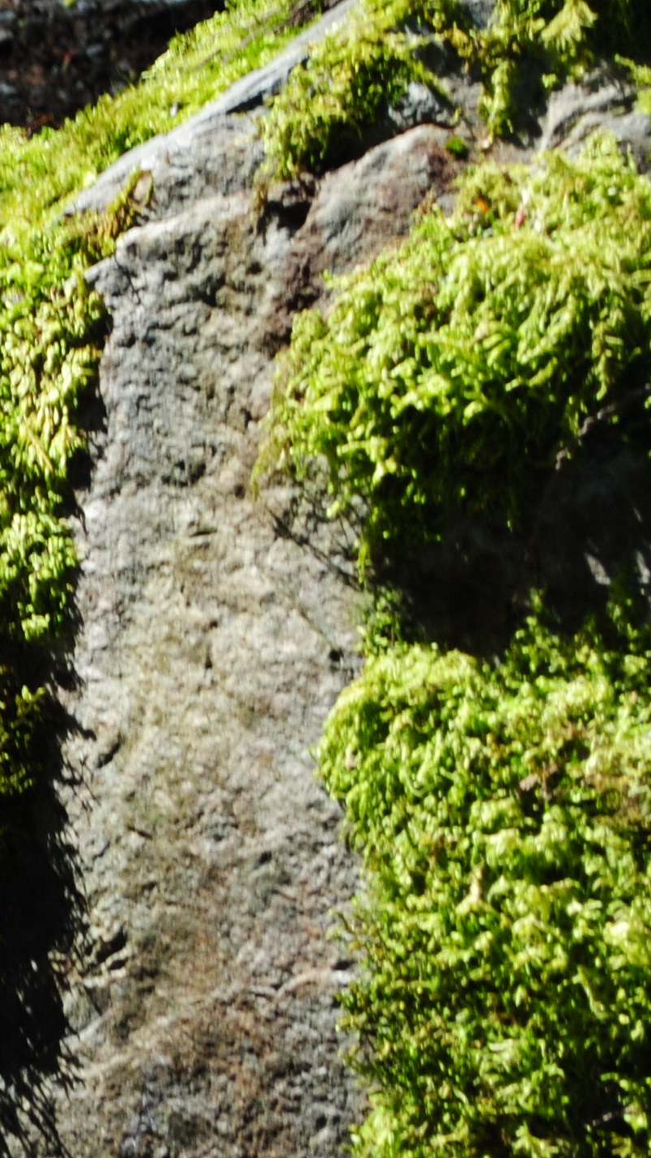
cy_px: 468
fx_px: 7193
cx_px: -731
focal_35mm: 234
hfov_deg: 5.1
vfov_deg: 9.2
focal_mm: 55
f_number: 9
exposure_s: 1/125
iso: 200
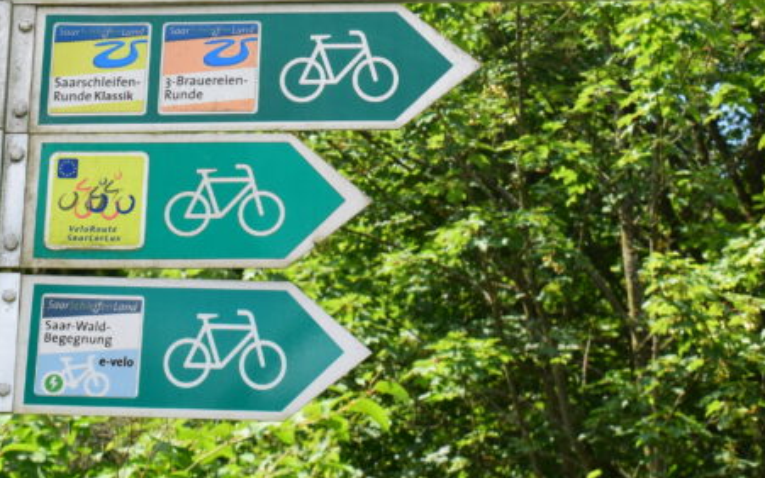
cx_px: 366
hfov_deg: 17.7
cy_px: -69
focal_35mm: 118
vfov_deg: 10.9
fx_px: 2460
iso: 400
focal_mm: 34
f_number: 11
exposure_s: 1/400
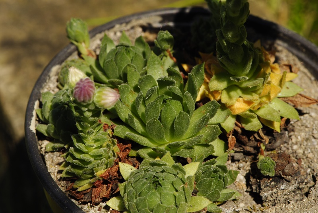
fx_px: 1128
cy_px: 106
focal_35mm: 128
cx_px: 159
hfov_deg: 16.0
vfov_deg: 10.8
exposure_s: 1/100
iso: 100
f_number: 14
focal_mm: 85
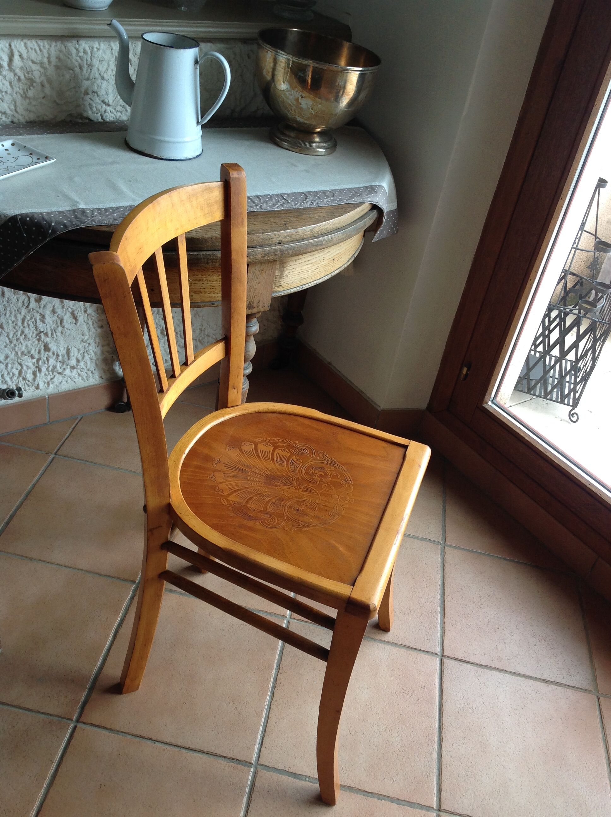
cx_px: 306
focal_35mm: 35
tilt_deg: -36.0
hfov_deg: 40.6
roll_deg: -9.7
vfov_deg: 52.7
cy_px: 408
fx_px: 826
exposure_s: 1/40
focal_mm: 4.28
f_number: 2.4
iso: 64
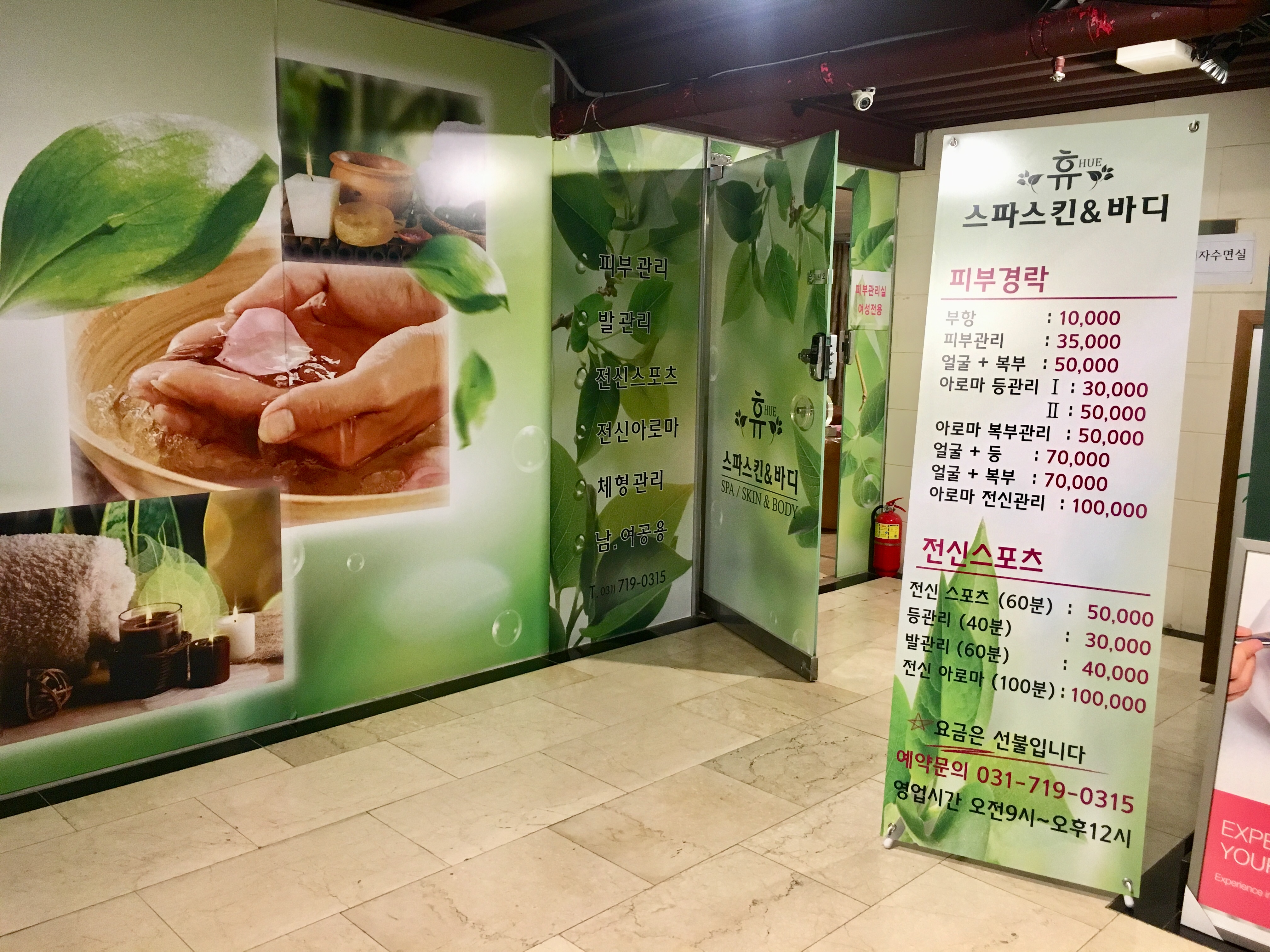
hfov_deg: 61.7
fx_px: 1064
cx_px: 635
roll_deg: -0.9
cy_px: 476
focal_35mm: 29
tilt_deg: -5.6
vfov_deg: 48.2
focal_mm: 4.15
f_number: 2.2
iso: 125
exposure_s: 1/30
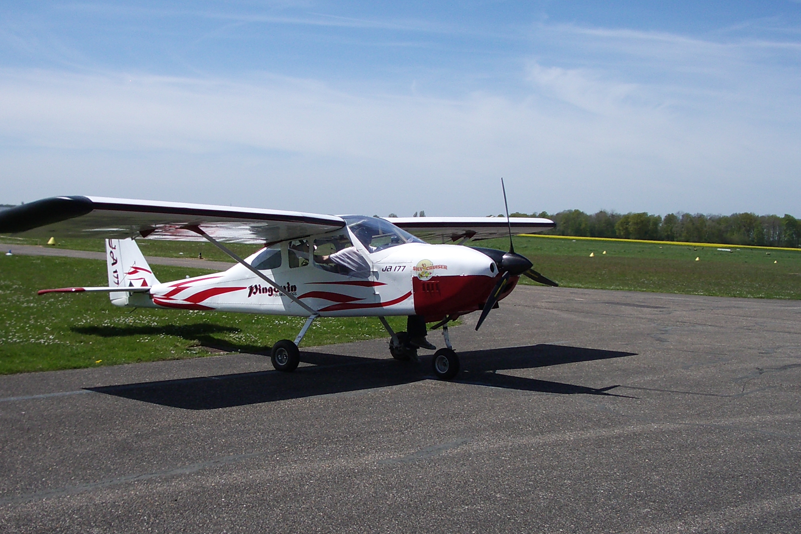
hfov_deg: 42.5
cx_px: 310
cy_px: 287
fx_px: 1023
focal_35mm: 46
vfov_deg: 29.2
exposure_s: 1/640
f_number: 4.3
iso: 80
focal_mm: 5.8
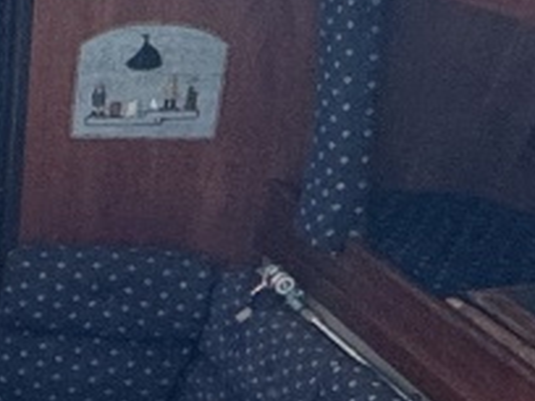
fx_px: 1530
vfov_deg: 13.9
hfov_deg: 17.0
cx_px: -367
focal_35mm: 99
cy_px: 619
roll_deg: +6.0
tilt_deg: -30.0
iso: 250
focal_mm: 2.22
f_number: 2.2
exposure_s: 1/99
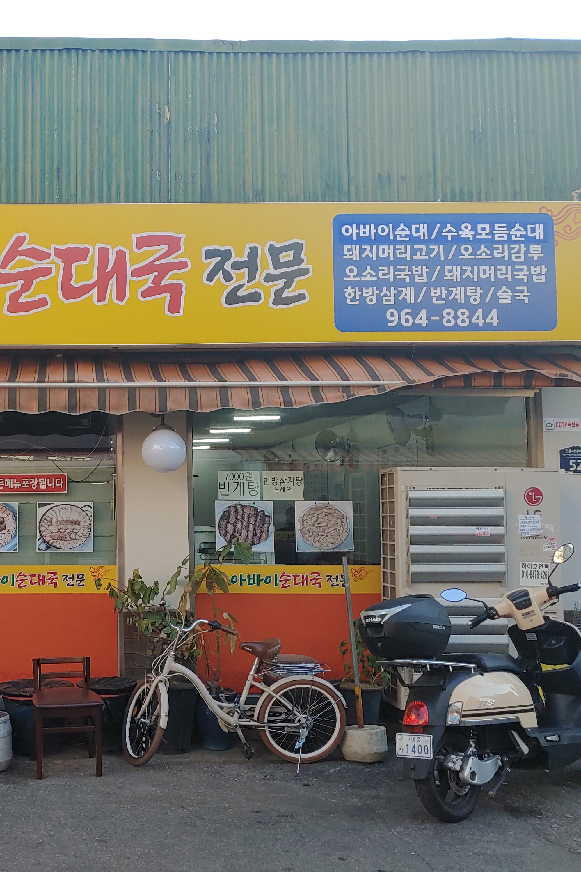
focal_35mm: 35
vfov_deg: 54.4
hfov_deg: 35.5
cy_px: 440
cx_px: 54
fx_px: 847
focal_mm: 4.23
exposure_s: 1/621
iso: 50
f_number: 1.5
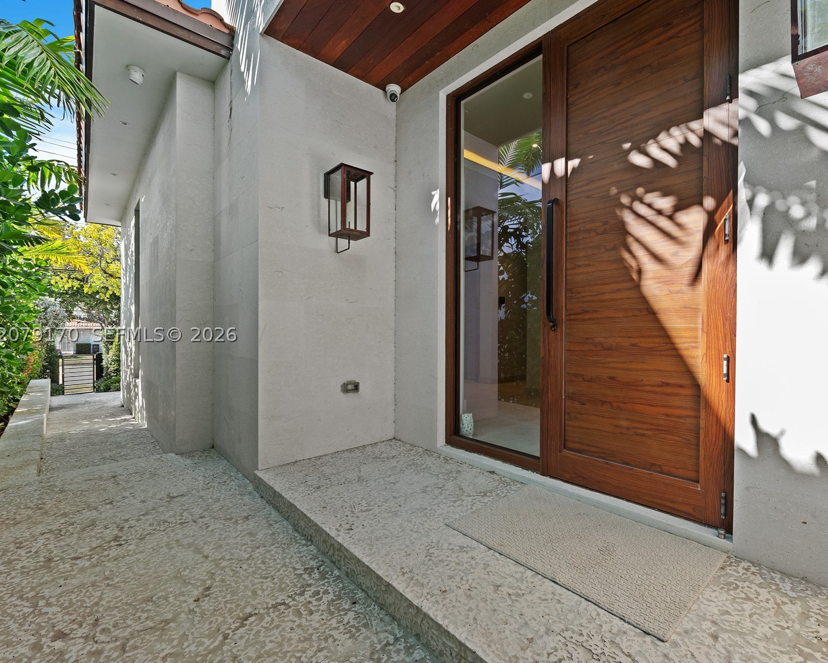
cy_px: 334
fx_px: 392
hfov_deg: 92.5
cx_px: 470
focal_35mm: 16
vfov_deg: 80.4
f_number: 5.6
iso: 100
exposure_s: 1/125
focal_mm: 14
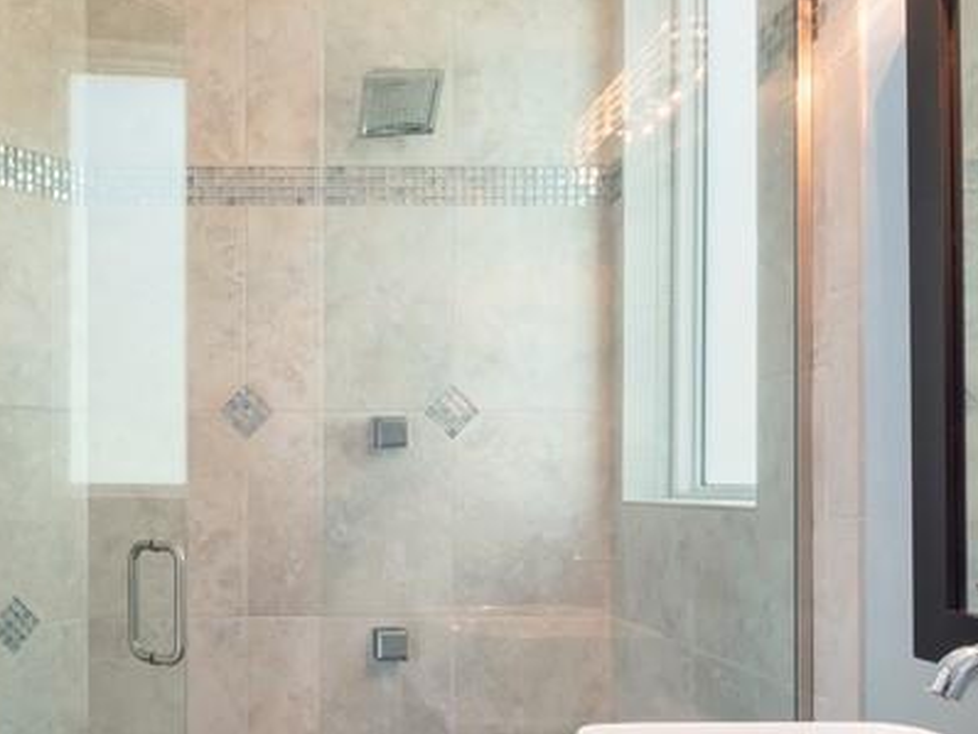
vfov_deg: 39.1
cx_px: 288
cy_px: 501
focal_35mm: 36
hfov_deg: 49.9
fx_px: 1018
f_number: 7.1
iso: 200
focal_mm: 7
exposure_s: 1/4
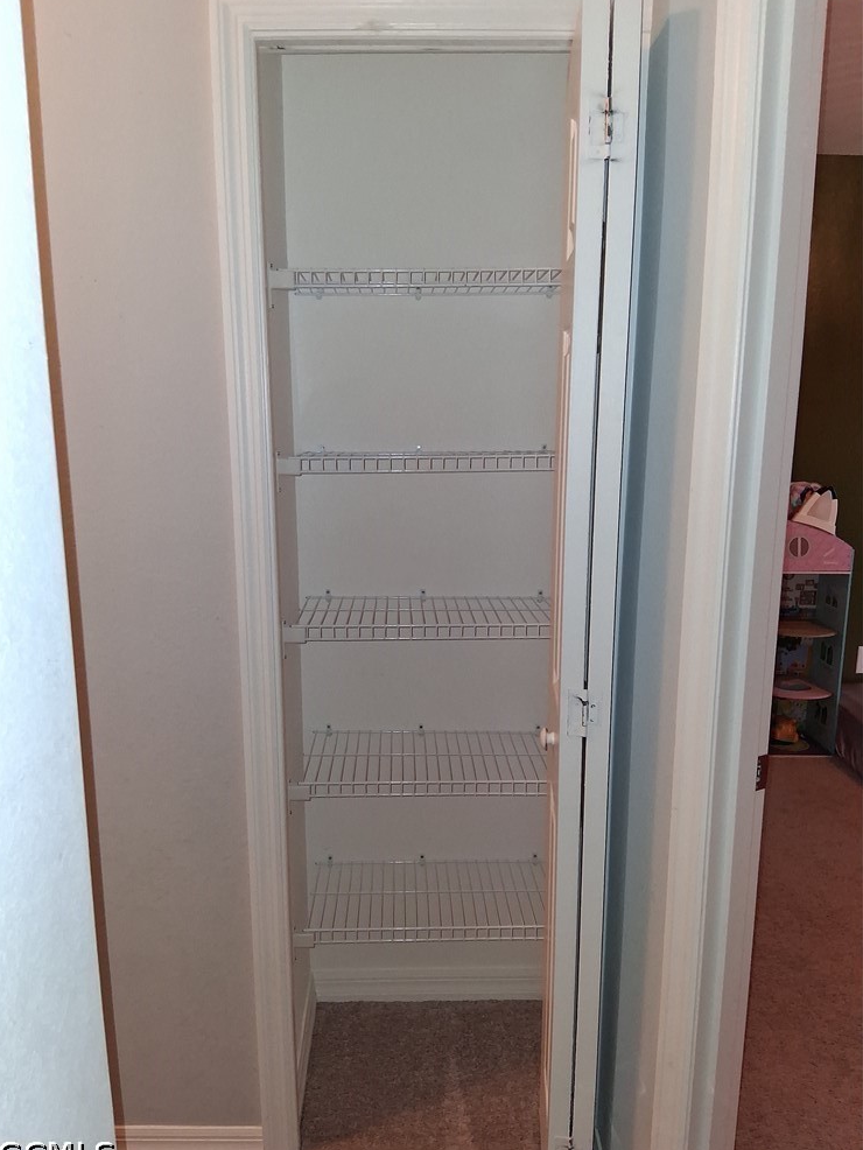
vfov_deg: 65.3
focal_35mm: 27
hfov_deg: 51.4
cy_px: 584
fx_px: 897
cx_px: 416
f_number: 1.8
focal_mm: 3.98
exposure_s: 1/24
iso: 25
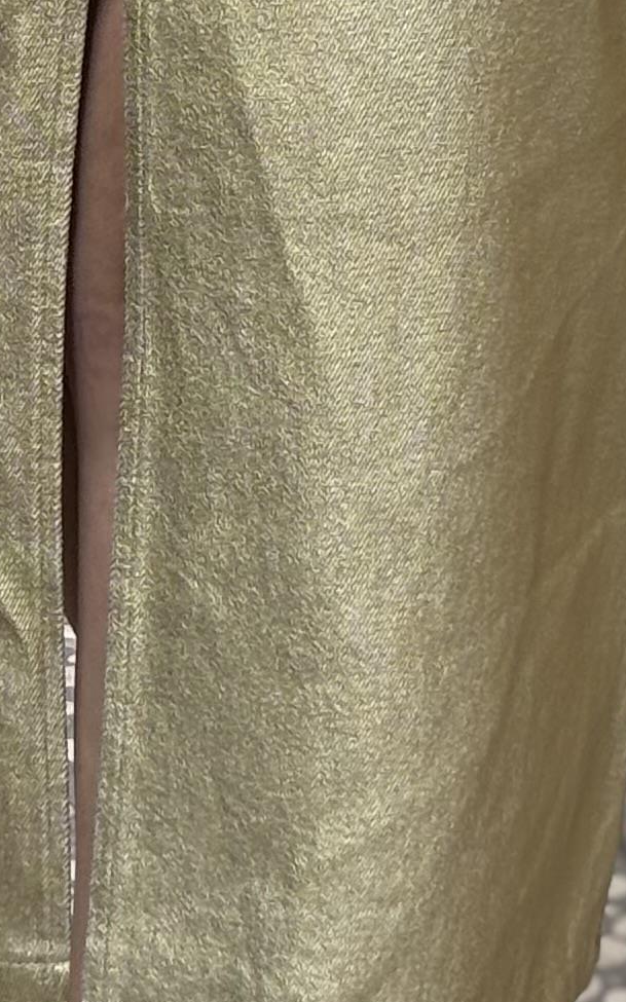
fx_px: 6226
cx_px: -132
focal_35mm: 228
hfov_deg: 5.7
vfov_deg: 9.2
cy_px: 113
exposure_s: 1/430
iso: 32
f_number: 1.6
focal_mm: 5.96
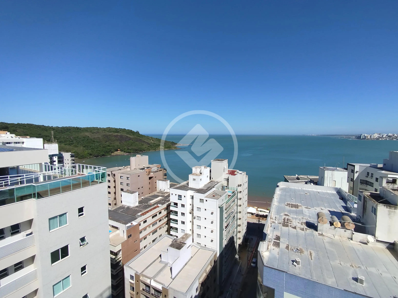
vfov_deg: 81.7
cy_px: 149
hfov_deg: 98.2
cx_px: 199
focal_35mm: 15
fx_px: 172
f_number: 2.2
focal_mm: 1.65
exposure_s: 1/1749
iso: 50
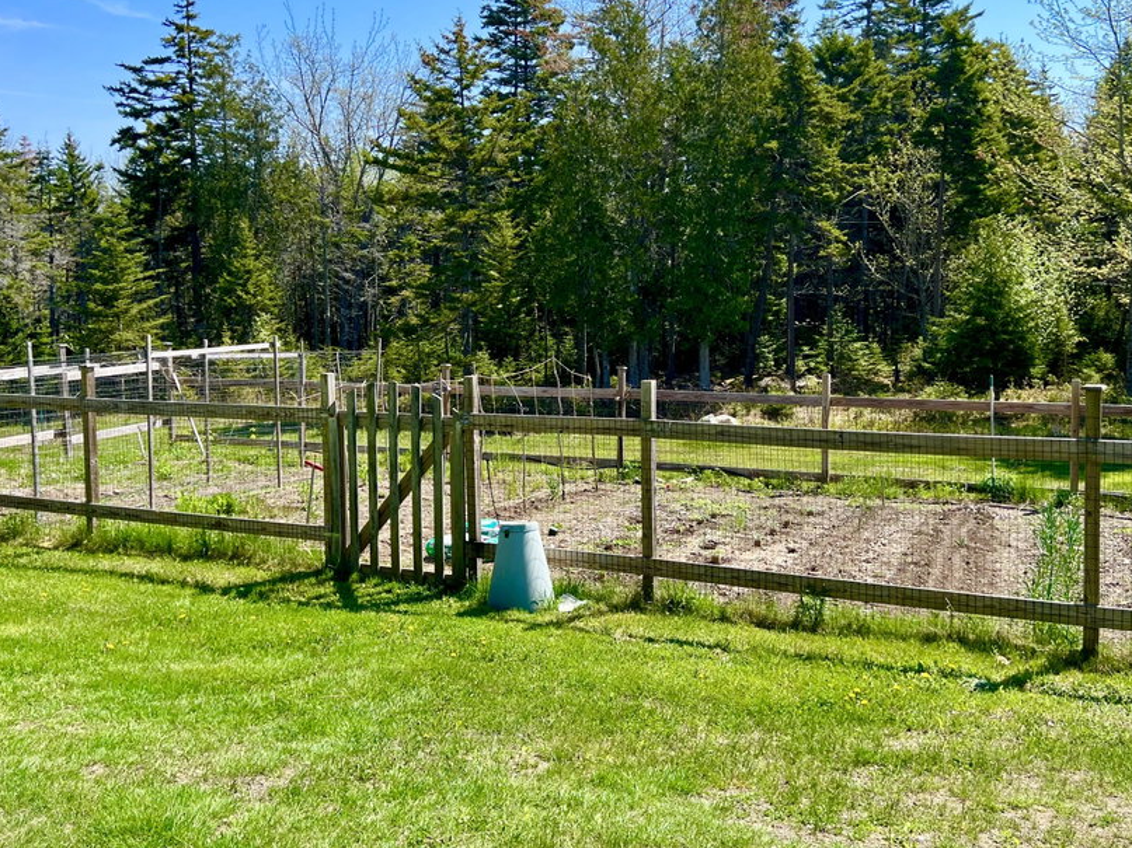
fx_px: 1079
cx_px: 553
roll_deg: +1.3
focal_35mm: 33
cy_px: 377
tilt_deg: -3.1
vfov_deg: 42.9
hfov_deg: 55.4
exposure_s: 1/1808
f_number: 1.5
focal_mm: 5.7
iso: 50
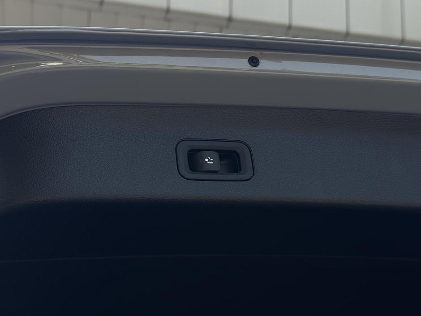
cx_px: 210
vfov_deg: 30.3
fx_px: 584
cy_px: 158
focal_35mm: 48
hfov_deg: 39.7
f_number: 1.78
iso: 100
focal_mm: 6.76
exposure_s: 1/1222
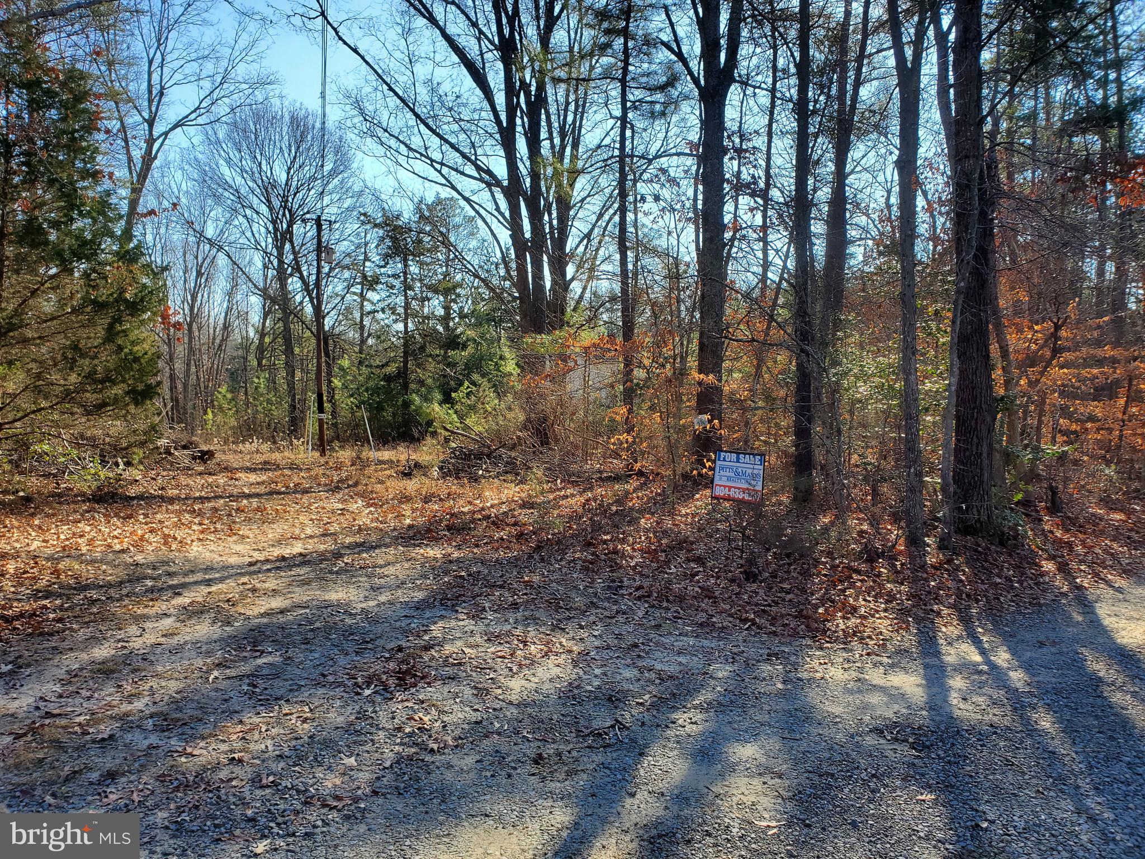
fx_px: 860
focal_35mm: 26
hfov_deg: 67.3
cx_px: 572
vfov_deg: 53.1
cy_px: 430
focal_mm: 4.3
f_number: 2.4
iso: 50
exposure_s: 1/880
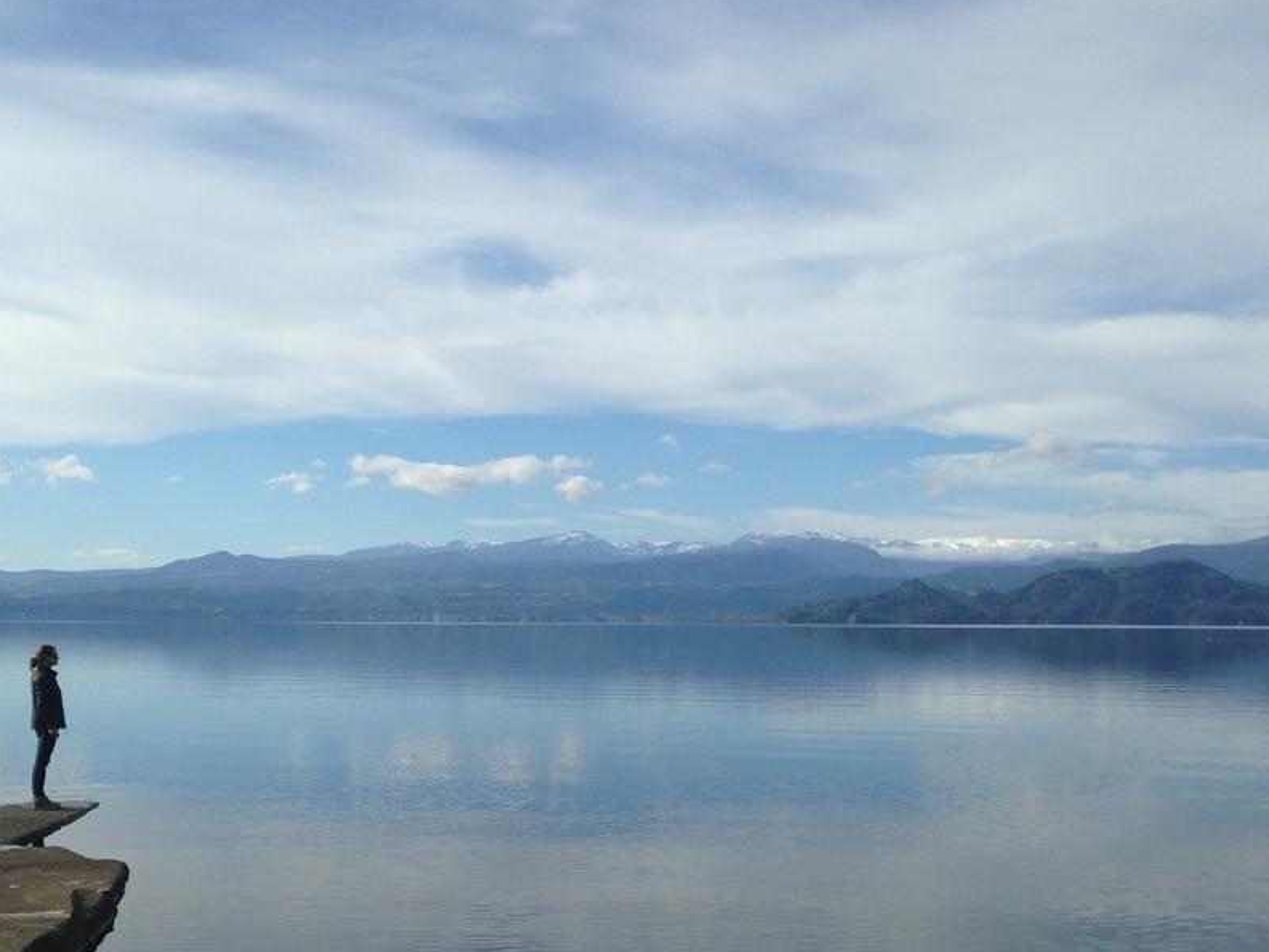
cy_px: 660
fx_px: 1833
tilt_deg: -2.3
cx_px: 522
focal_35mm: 50
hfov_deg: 38.1
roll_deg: -0.9
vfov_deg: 28.8
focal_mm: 4.12
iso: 50
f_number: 2.4
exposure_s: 1/1938
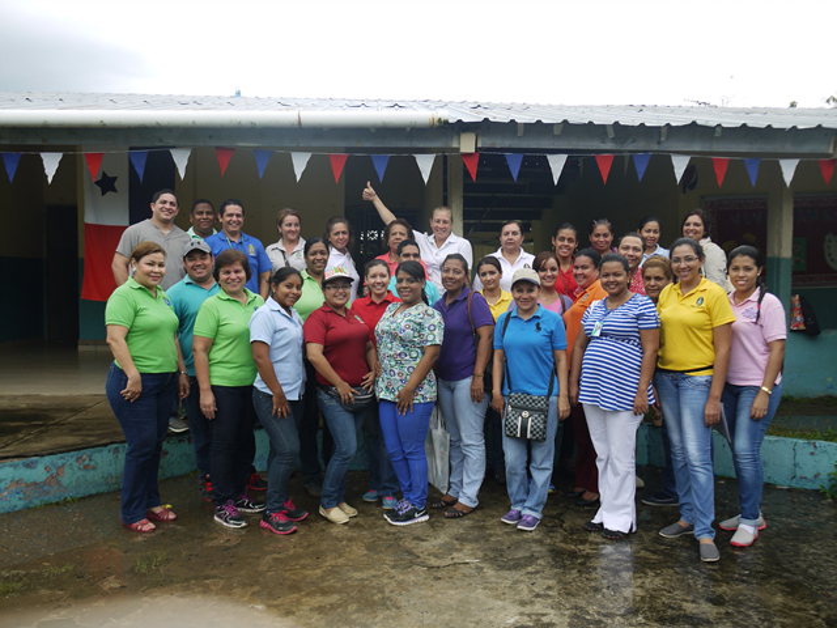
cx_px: 418
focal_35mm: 32
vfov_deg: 44.2
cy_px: 314
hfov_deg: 56.8
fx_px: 774
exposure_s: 1/125
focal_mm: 16
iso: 100
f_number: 4.5
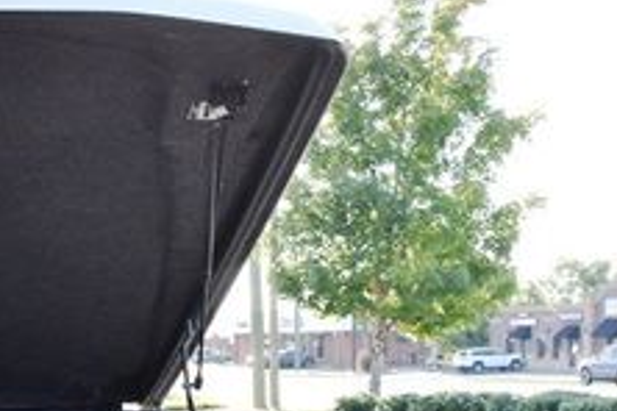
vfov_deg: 16.8
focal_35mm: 78
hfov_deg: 24.0
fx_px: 1337
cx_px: -92
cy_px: 490
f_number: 5
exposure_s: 1/250
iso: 400
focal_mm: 18
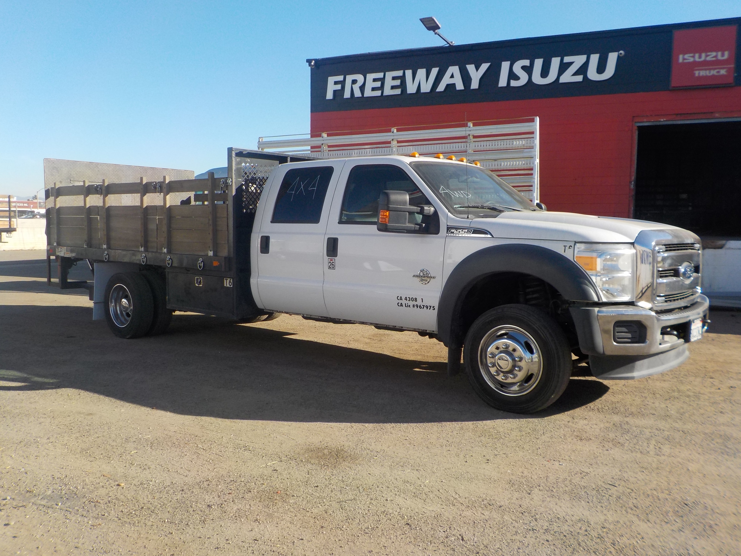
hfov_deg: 60.0
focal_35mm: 30
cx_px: 370
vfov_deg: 46.8
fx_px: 642
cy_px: 278
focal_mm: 4.1
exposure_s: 1/800
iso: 125
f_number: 3.3
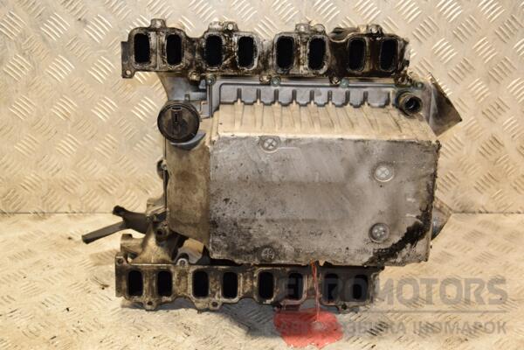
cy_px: 175
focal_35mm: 57
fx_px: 830
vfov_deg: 23.8
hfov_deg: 35.1
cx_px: 262
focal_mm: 38
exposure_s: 1/125
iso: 800
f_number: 5
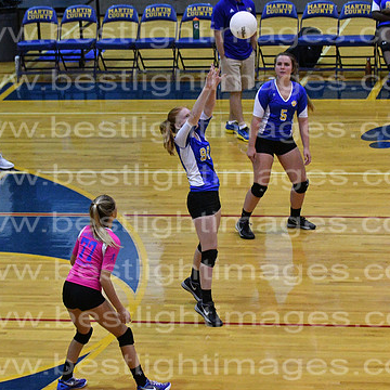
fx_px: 3671
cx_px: 196
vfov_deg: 6.1
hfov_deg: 6.1
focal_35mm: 288
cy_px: 201
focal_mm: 140
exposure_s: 1/800
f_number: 4
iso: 8000
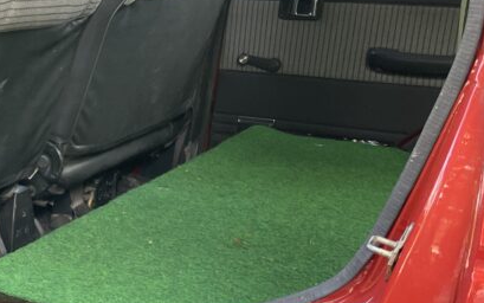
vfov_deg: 18.6
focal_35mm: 69
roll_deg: -0.4
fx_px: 911
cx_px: -101
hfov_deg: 26.4
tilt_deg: -21.1
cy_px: 276
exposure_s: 1/121
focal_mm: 4.2
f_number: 1.6
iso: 125
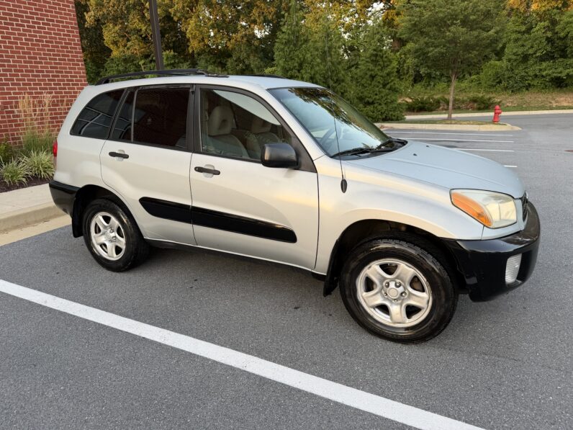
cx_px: 286
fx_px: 397
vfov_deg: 56.8
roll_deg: +2.1
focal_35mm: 24
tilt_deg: -16.8
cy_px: 215
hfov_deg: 71.6
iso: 64
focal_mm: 6.76
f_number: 1.78
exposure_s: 1/121
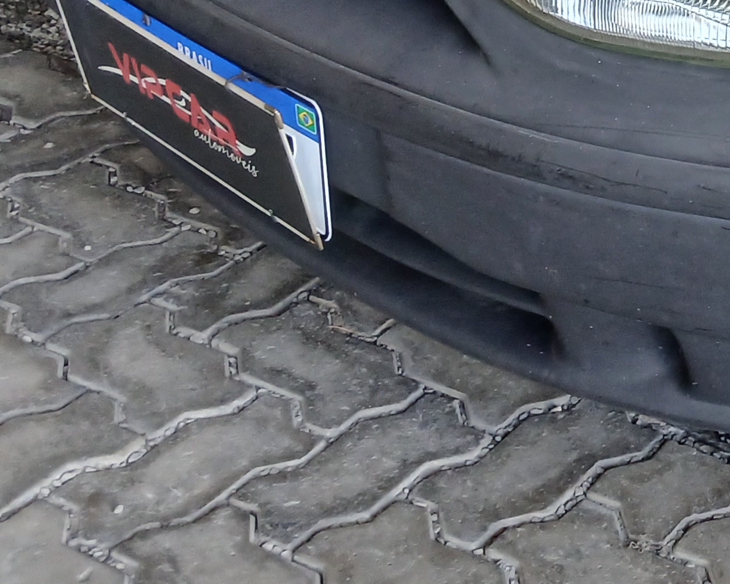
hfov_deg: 20.8
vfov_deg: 17.4
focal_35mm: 83
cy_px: -175
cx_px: 968
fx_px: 1793
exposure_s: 1/60
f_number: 1.8
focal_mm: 3.98
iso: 100
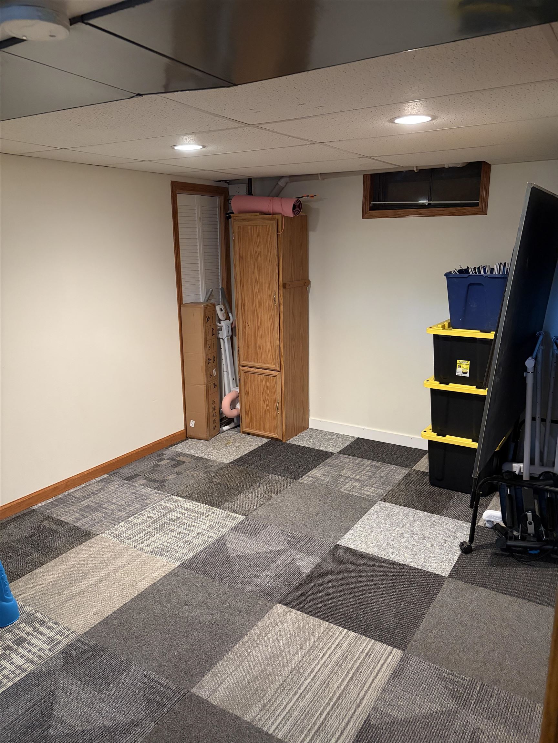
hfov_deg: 53.1
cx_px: 279
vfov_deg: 67.3
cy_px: 372
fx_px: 559
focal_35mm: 26
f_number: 1.6
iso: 500
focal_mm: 5.96
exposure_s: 1/60
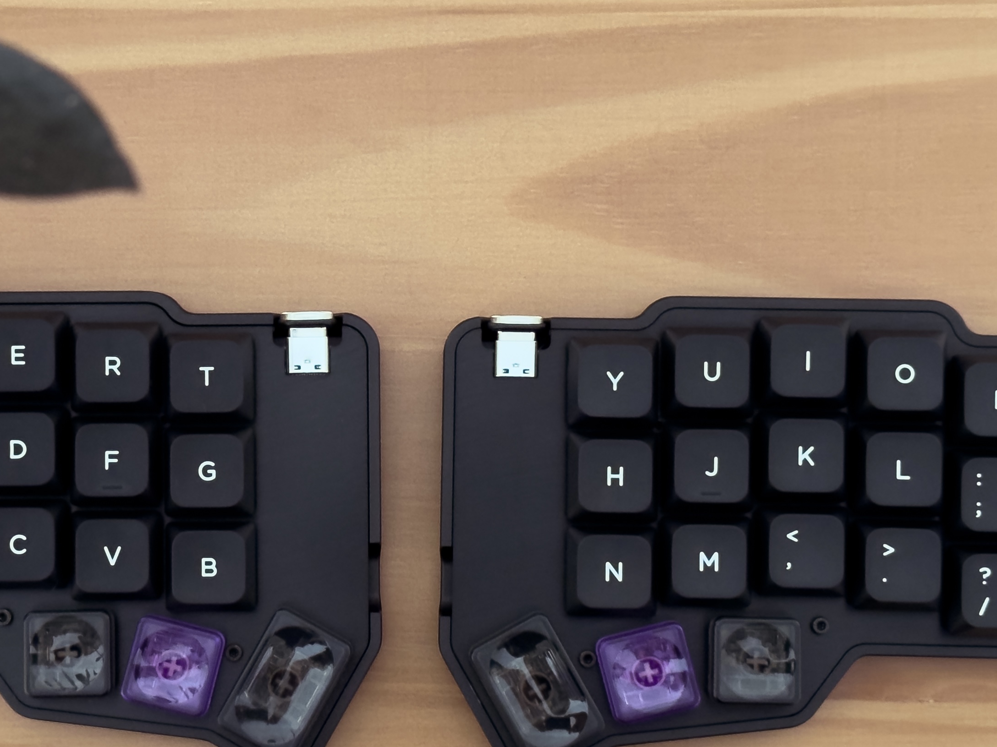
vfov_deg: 16.6
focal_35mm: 89
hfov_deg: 22.0
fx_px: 2563
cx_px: 363
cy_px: 442
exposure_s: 1/30
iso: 640
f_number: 1.8
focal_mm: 6.86
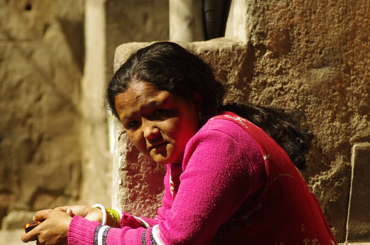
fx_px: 2012
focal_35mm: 196
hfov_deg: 10.5
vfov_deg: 7.0
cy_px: 168
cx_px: 170
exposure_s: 1/1600
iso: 200
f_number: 2.8
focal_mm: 90
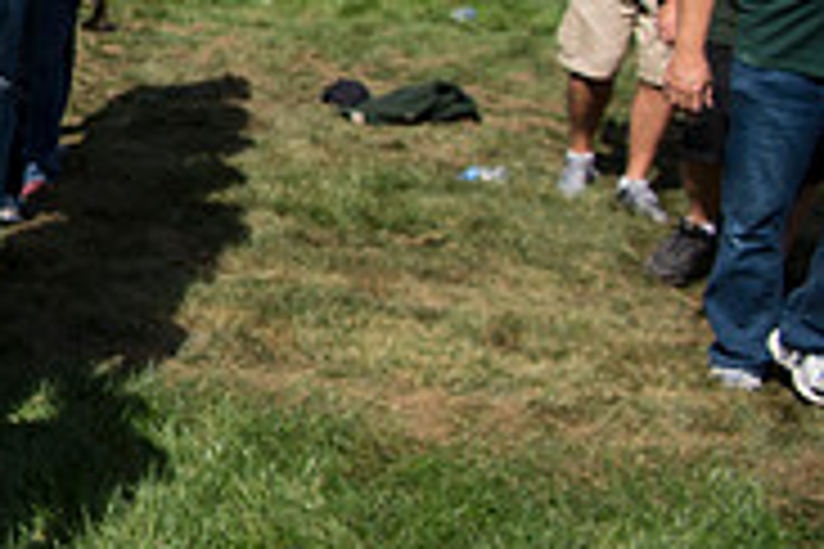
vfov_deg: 17.7
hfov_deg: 21.5
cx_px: -473
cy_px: 79
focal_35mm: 76
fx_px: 1739
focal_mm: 24
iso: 250
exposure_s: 1/2500
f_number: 4.5
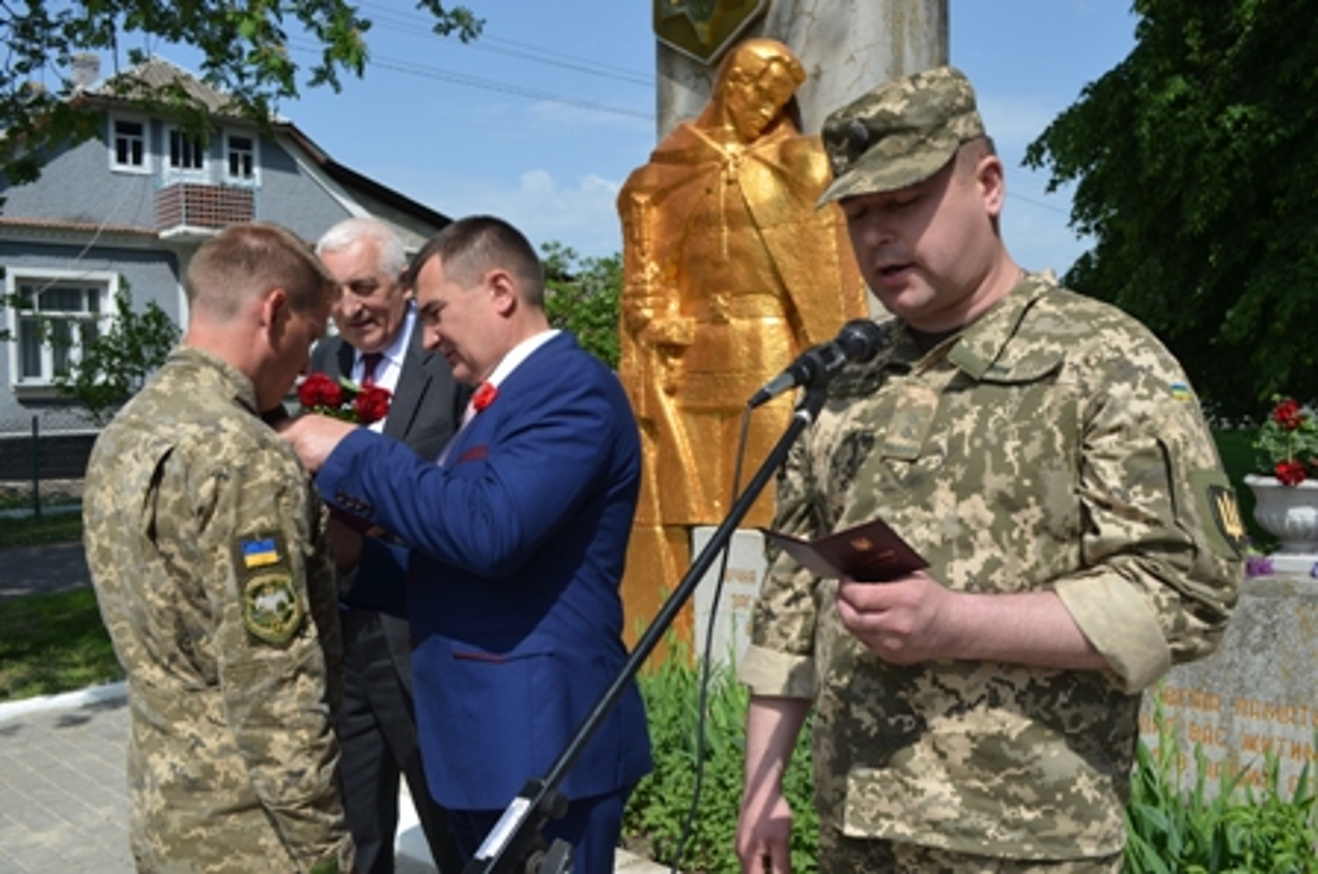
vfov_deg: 39.8
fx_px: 1206
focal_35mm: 33
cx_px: 659
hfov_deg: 57.3
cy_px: 437
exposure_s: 1/250
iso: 100
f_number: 8
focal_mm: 22
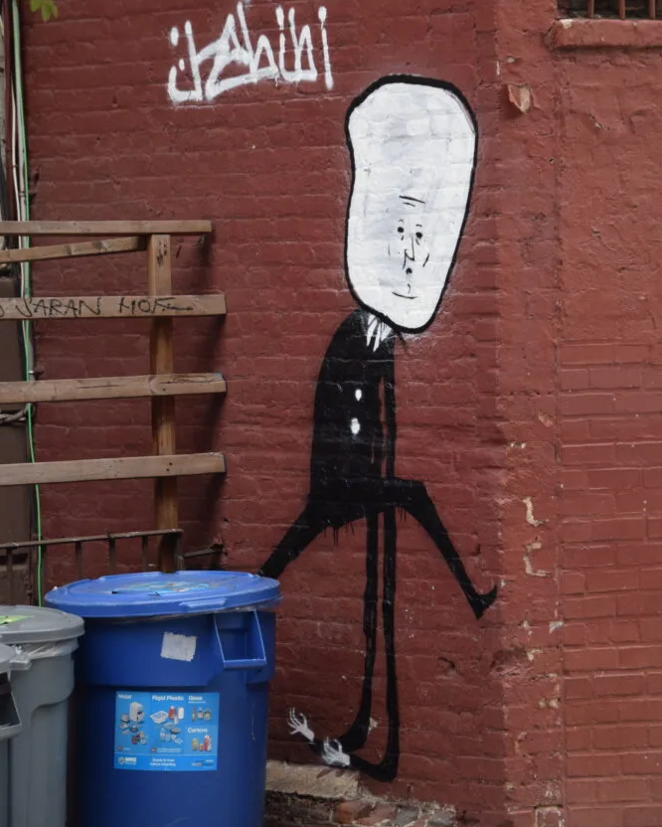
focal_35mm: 201
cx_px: 325
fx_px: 4921
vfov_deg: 9.6
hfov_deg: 7.7
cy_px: 337
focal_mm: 116
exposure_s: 1/250
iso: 800
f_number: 5
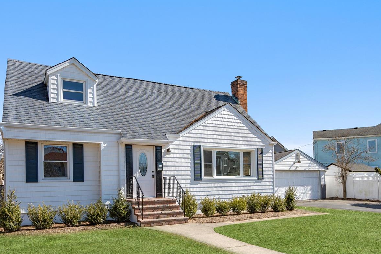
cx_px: 202
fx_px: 296
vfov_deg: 45.2
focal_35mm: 28
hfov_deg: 65.4
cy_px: 183
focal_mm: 16
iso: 125
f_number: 6.3
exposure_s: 1/400
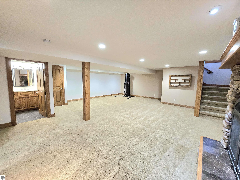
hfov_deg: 106.2
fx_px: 90
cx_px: 120
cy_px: 90
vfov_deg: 89.9
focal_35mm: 13
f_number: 2.2
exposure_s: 1/60.2
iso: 400
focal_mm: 2.2
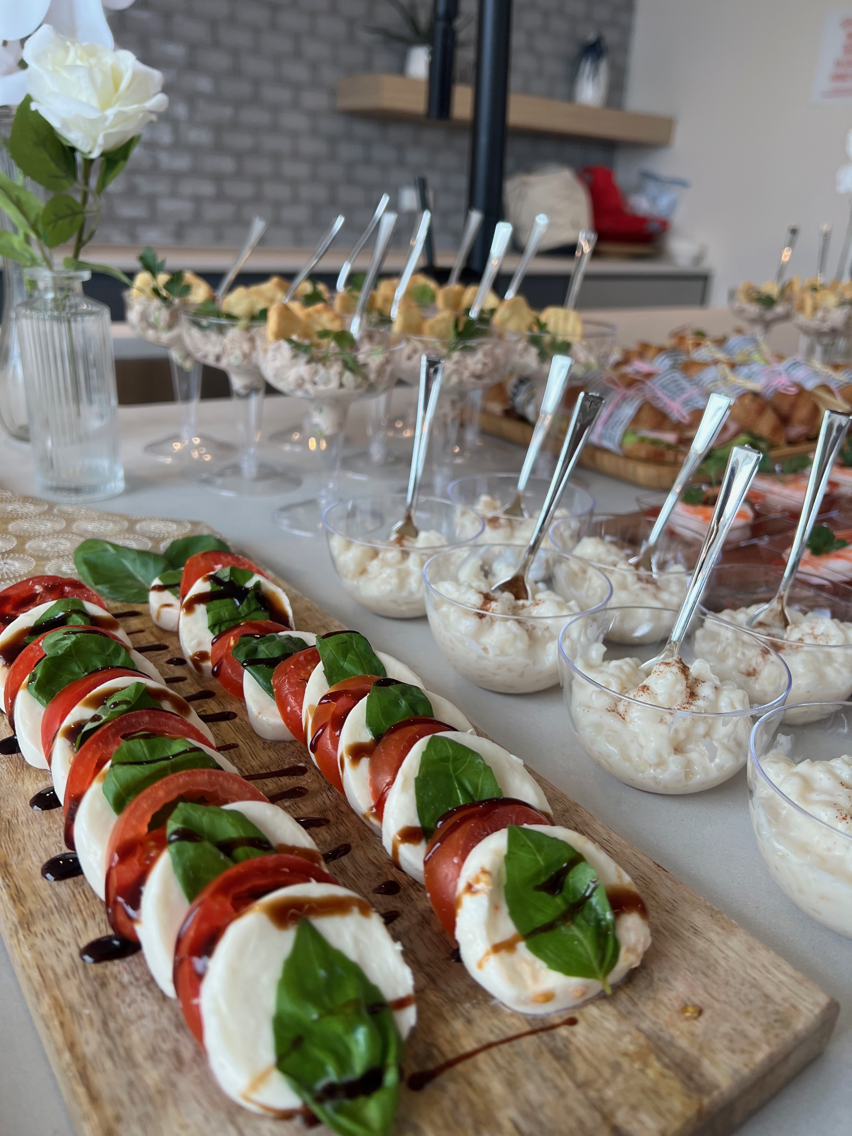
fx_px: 853
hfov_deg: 53.1
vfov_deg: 67.3
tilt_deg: -23.9
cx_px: 426
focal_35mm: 26
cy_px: 568
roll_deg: -3.4
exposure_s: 1/160
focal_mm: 5.7
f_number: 1.5
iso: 50
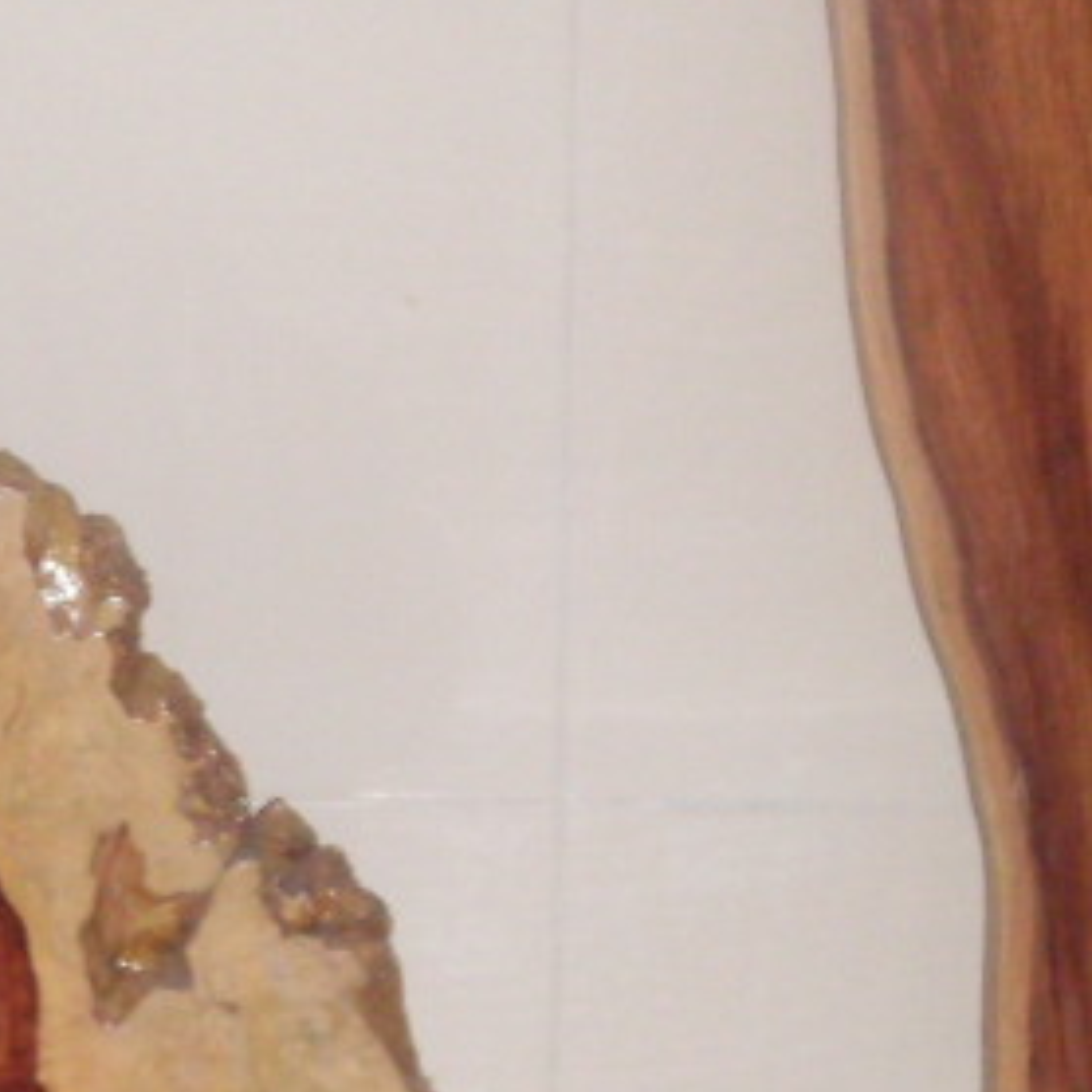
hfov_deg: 7.4
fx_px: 8244
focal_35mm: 231
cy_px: 793
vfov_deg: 7.6
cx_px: -852
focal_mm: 11.7
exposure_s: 1/45
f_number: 3.7
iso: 200
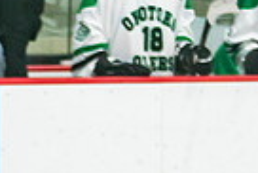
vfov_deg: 1.3
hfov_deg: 1.9
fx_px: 7798
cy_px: 292
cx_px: -55
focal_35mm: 1087
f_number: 3.2
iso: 640
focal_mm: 142
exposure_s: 1/640
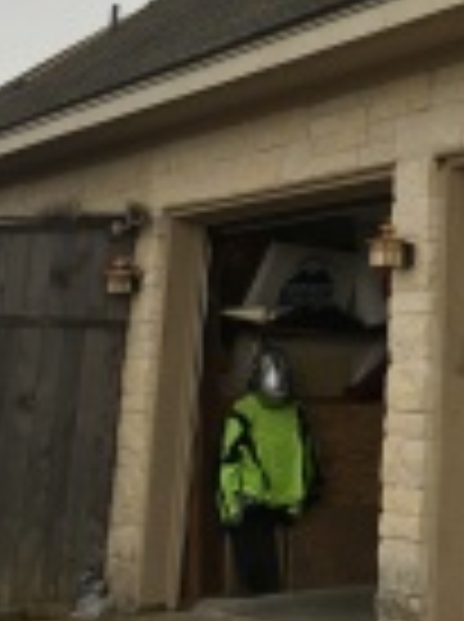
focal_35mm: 77
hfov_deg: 18.2
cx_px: 536
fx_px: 1380
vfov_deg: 24.5
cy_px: 36
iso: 25
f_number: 2.2
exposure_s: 1/430
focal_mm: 4.15
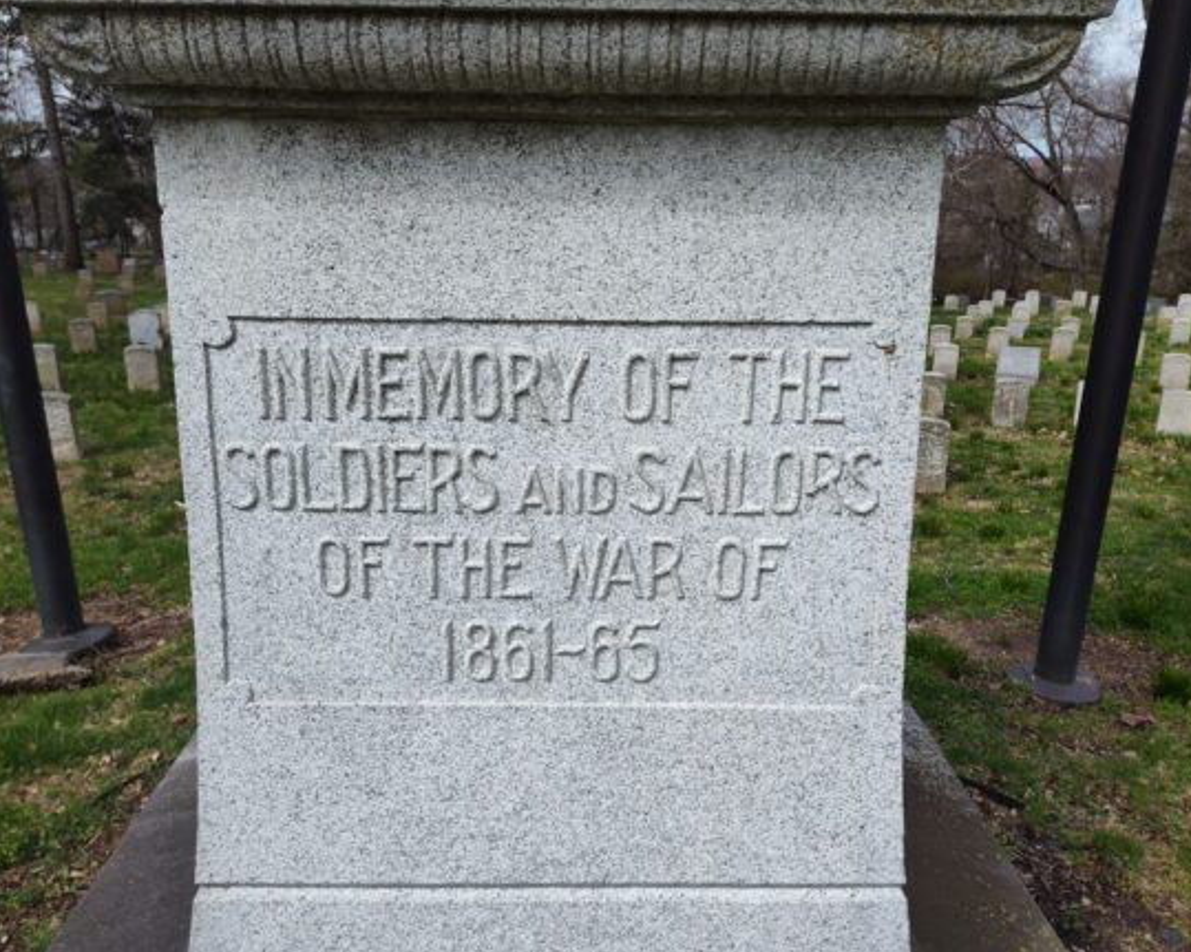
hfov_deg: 68.1
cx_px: 590
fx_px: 881
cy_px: 462
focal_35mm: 25
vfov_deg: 56.8
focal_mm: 5.56
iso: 100
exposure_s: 1/1105
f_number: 1.8
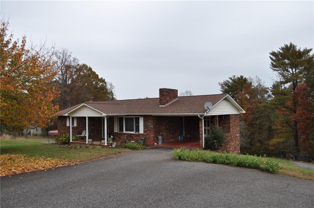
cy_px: 104
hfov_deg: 67.5
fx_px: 235
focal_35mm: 27
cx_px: 157
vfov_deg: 47.8
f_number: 5.6
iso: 200
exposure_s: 1/125
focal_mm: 18
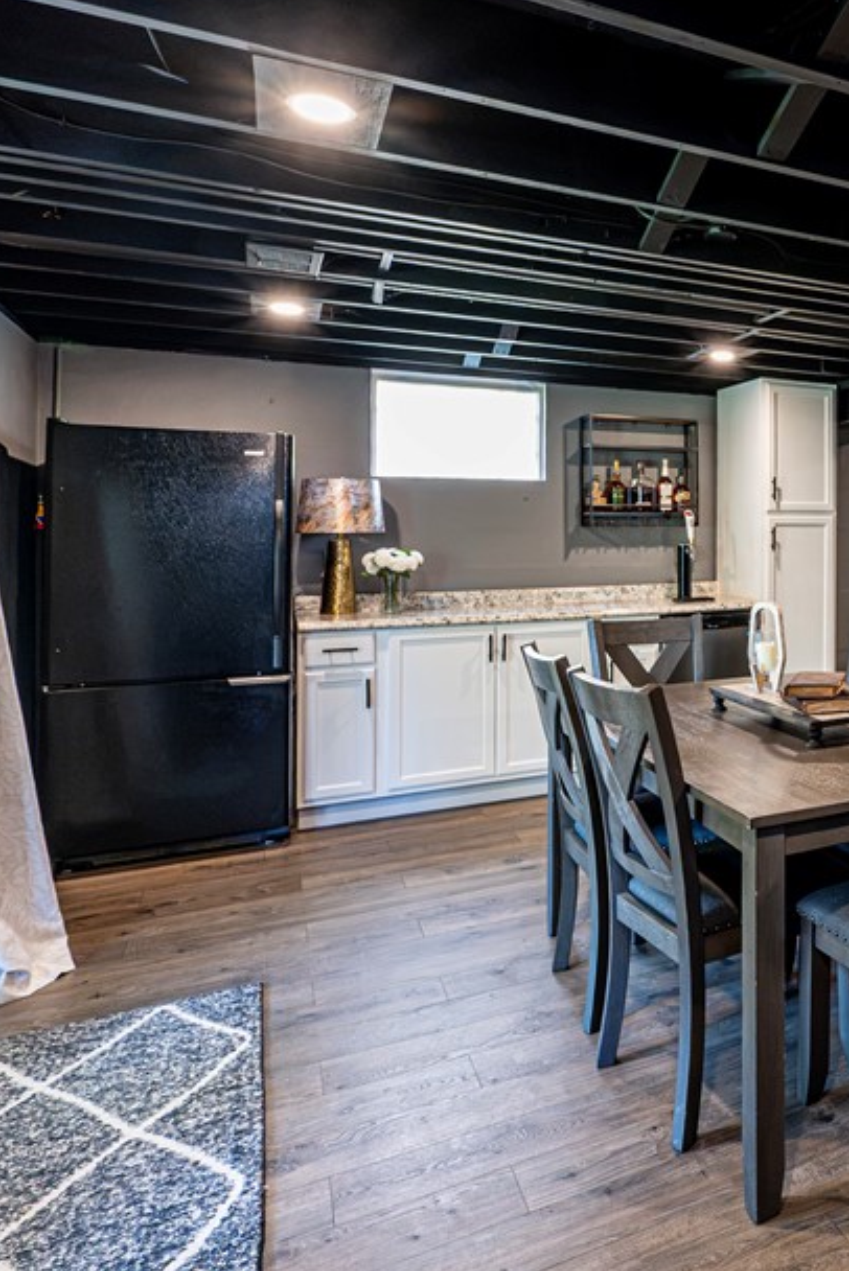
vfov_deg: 70.9
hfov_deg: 42.6
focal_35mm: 25
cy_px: 524
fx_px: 883
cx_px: 890
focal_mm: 14
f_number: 8
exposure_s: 1/30
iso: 3200
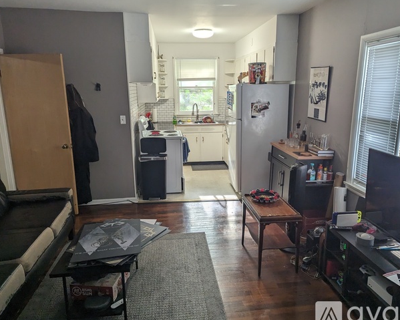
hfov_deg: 66.0
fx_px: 308
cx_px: 202
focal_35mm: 26
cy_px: 161
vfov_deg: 54.9
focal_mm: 6.81
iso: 126
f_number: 1.85
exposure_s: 1/131
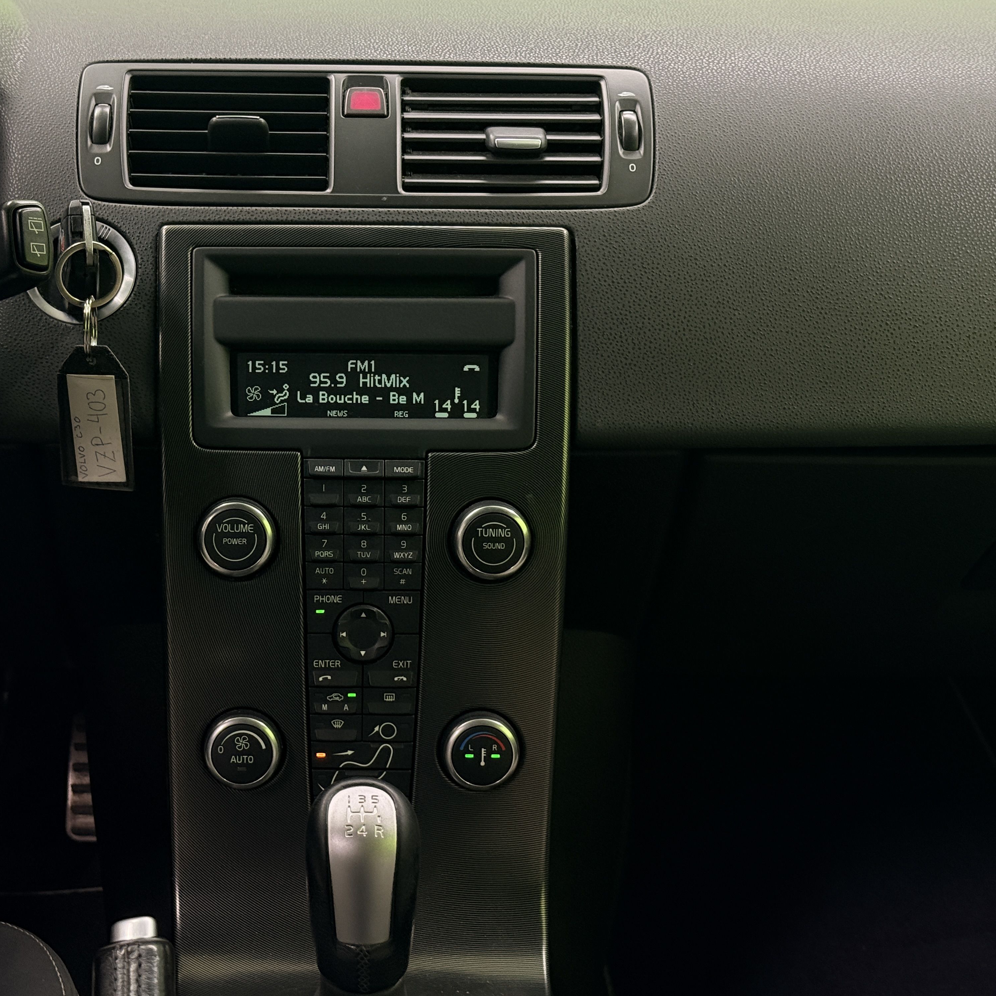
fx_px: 1856
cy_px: 499
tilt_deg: -20.3
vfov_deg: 30.0
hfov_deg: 29.8
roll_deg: -0.6
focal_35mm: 57
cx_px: 332
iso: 250
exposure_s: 1/50
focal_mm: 6.76
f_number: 1.78
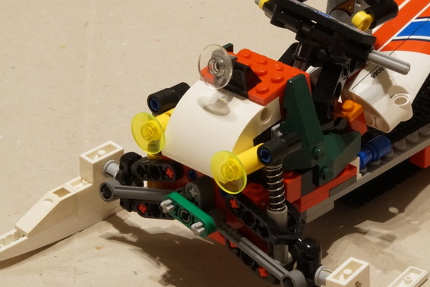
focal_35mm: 143
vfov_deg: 9.6
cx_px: 267
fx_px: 1709
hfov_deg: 14.3
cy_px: 108
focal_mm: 60
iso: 1600
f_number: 22
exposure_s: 1
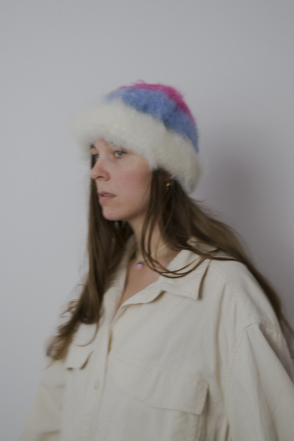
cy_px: 186
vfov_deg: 40.2
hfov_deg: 27.5
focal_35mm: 49
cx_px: 163
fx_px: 600
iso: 100
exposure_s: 1/40
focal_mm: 28
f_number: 4.5
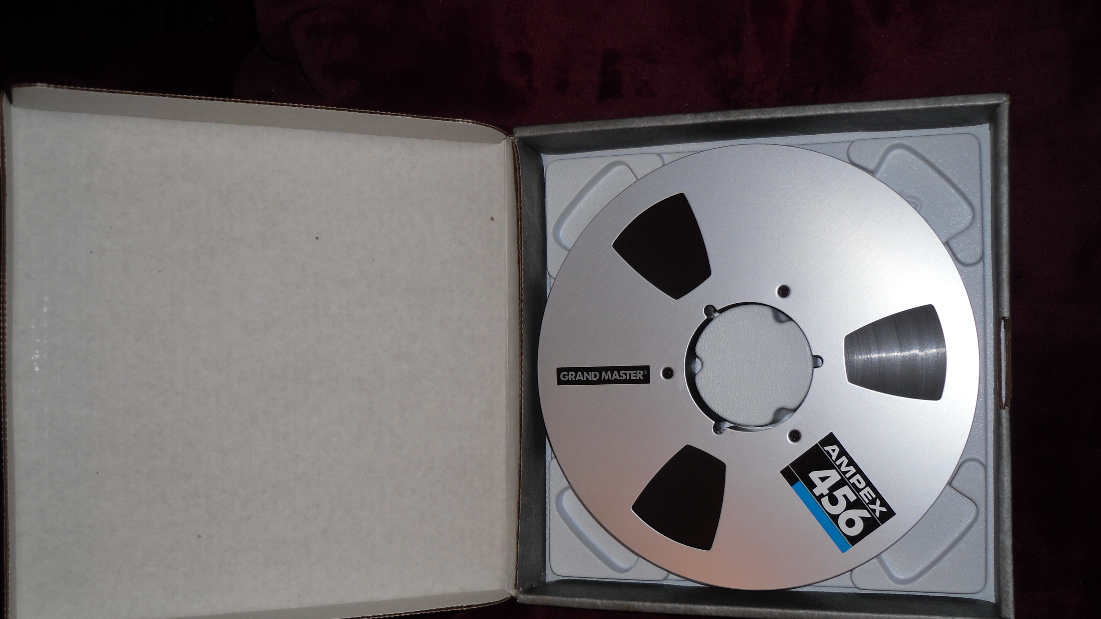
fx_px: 1109
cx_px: 545
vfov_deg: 31.1
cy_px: 365
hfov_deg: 52.8
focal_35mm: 38
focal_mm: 6
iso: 80
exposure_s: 1/45
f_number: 2.8
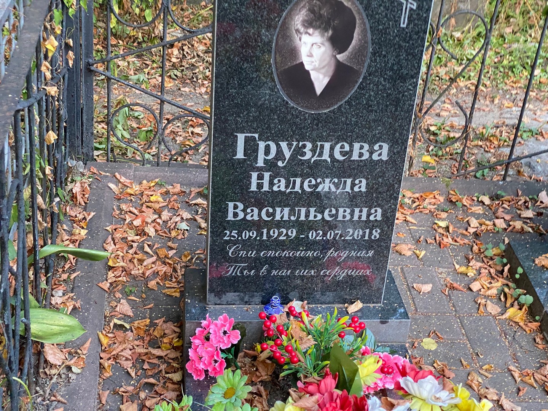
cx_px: 274
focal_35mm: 52
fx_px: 823
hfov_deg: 36.8
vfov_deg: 28.0
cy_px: 206
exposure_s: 1/60
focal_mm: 6
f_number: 2
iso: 400
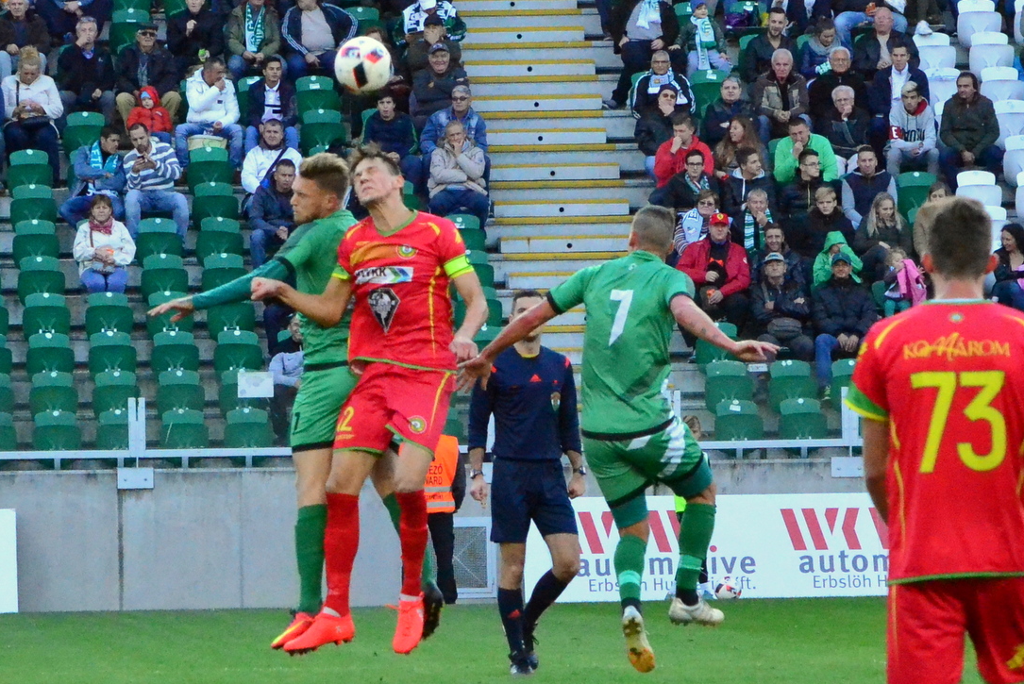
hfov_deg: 13.0
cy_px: 362
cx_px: 504
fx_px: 4484
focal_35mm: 158
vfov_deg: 8.7
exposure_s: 1/1600
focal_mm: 95
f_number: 7.1
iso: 6400
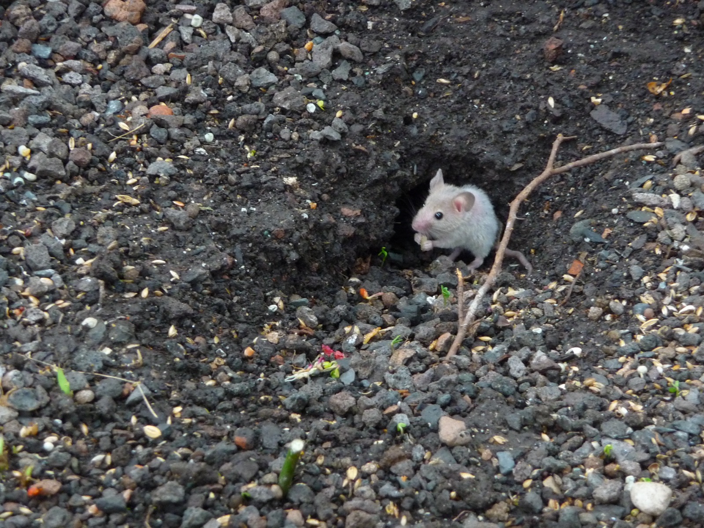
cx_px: 352
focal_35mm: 280
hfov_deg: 7.1
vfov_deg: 5.3
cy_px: 264
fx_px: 5694
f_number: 4.9
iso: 400
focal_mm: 47
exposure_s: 1/8
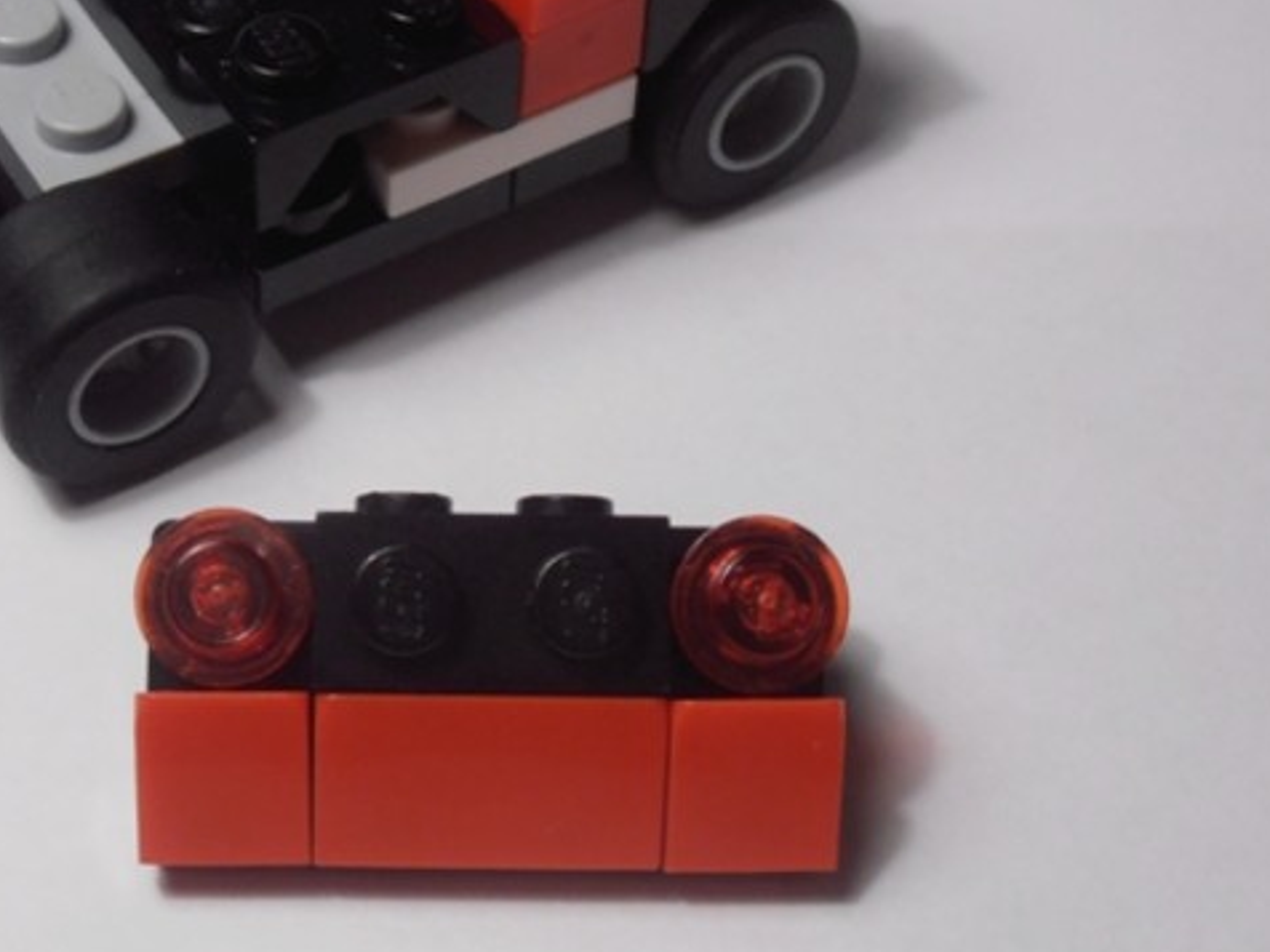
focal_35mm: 70
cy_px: 335
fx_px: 2568
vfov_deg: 21.0
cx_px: 416
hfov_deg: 27.6
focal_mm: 6.61
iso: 80
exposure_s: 1/60
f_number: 3.9
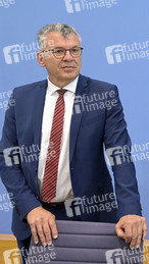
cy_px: 128
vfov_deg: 33.8
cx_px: 207
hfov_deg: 17.9
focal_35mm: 62
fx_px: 435
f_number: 5.6
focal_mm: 34
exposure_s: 1/400
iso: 3200
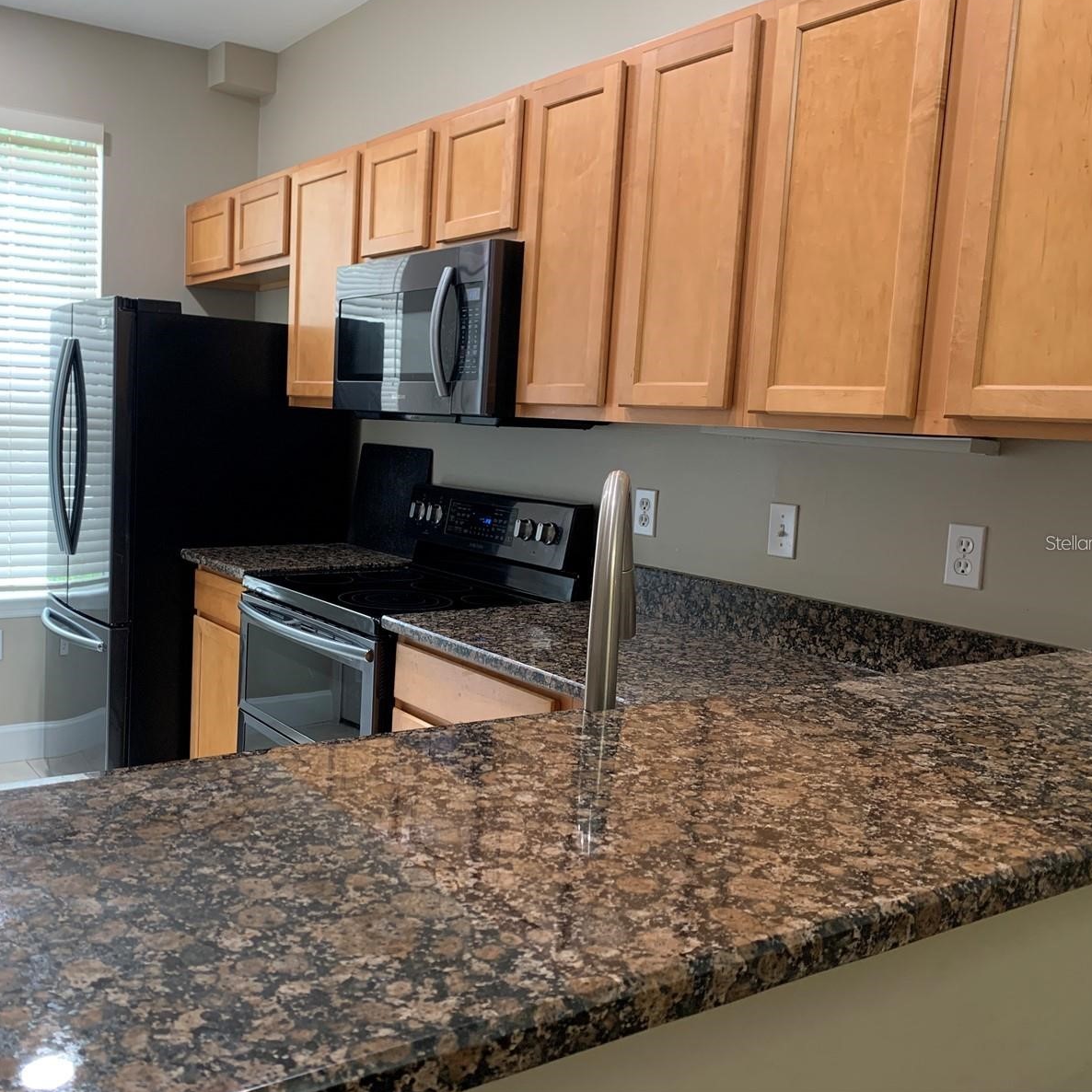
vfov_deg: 52.5
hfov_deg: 51.9
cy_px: 542
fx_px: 1106
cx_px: 396
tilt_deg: -6.8
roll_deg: -1.7
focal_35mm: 31
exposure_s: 1/60
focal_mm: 4.25
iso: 100
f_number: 1.8
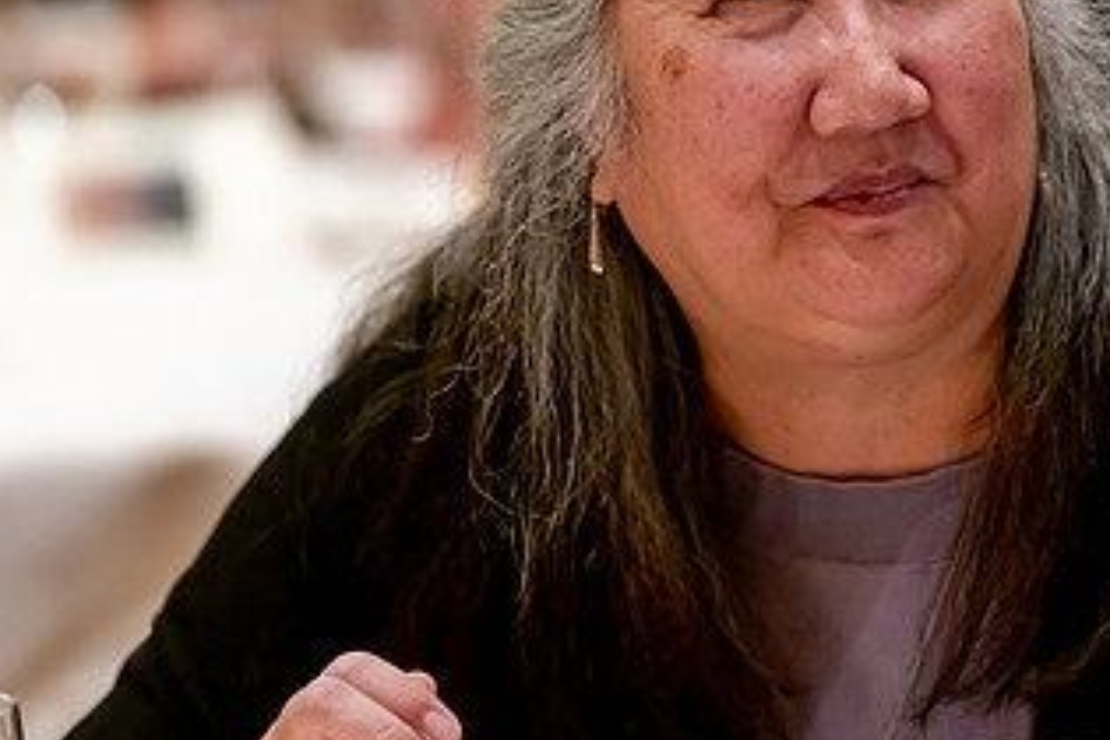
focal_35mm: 368
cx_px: 966
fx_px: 11346
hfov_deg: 5.6
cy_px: 192
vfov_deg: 3.7
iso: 5000
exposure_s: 1/200
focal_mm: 200
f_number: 2.8
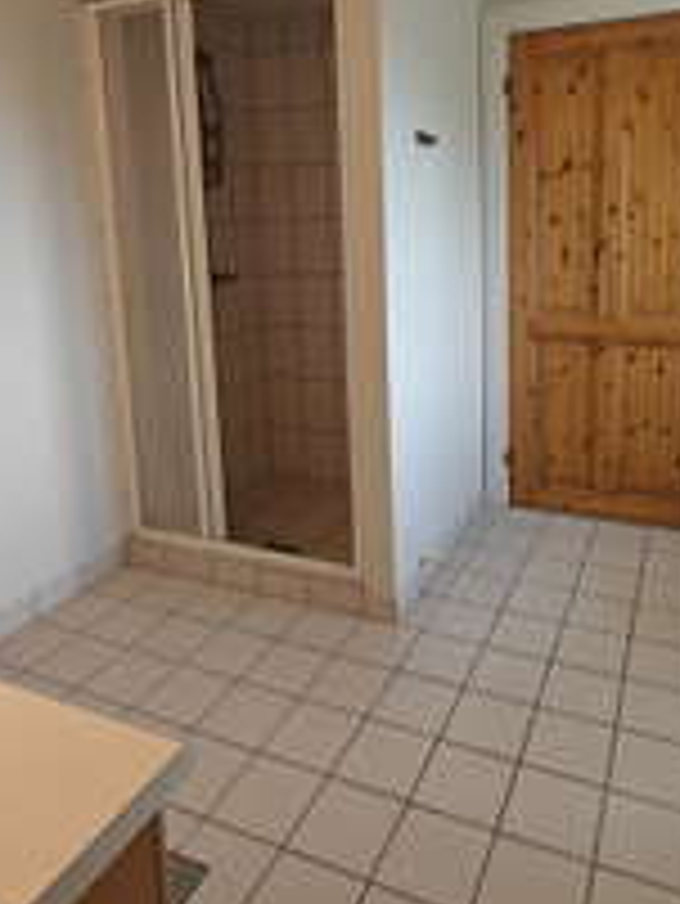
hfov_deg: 52.9
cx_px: 394
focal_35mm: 26
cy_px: 328
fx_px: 680
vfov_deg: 66.1
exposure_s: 1/50
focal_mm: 2.59
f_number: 2.2
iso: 160
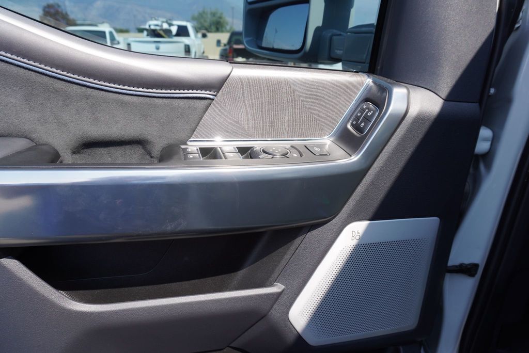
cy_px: 176
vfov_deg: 53.2
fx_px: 353
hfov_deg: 73.7
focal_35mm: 24
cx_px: 264
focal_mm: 16
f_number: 5.6
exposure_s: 1/125
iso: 100
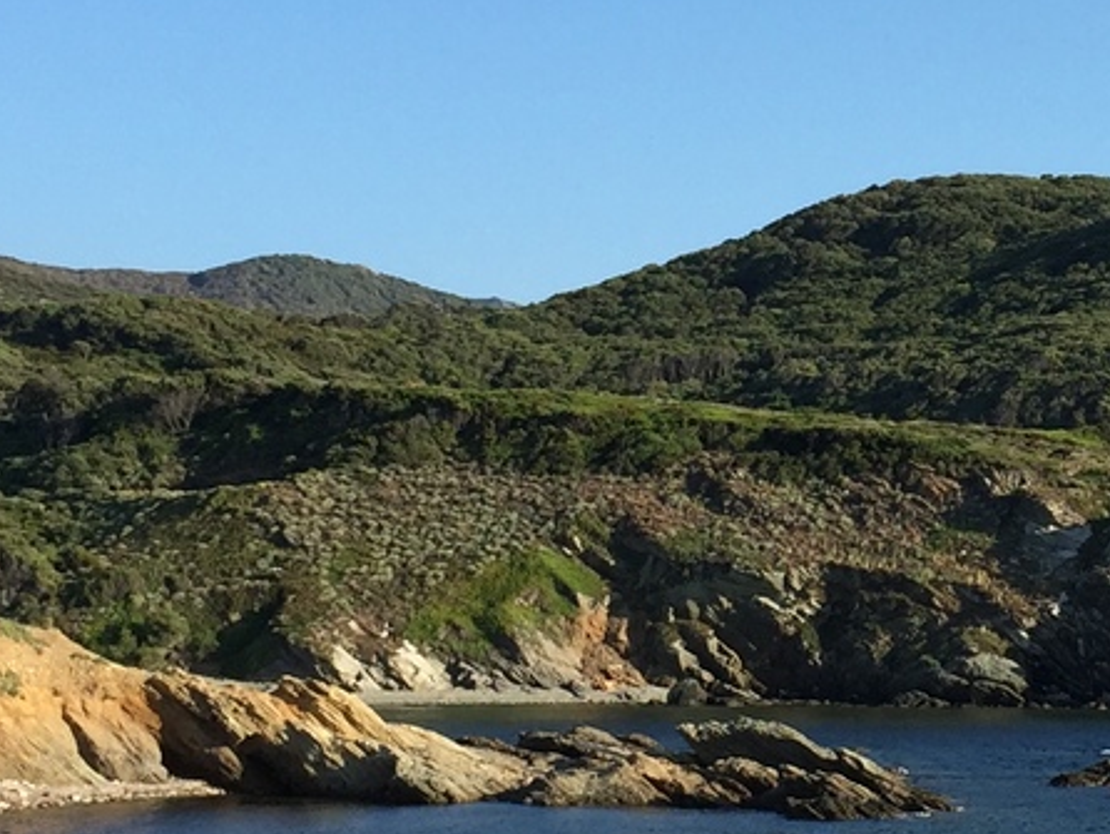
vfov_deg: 14.2
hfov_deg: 18.4
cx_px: 1120
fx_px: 3337
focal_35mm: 104
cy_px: 249
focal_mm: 4.15
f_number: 2.2
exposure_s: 1/1319
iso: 32
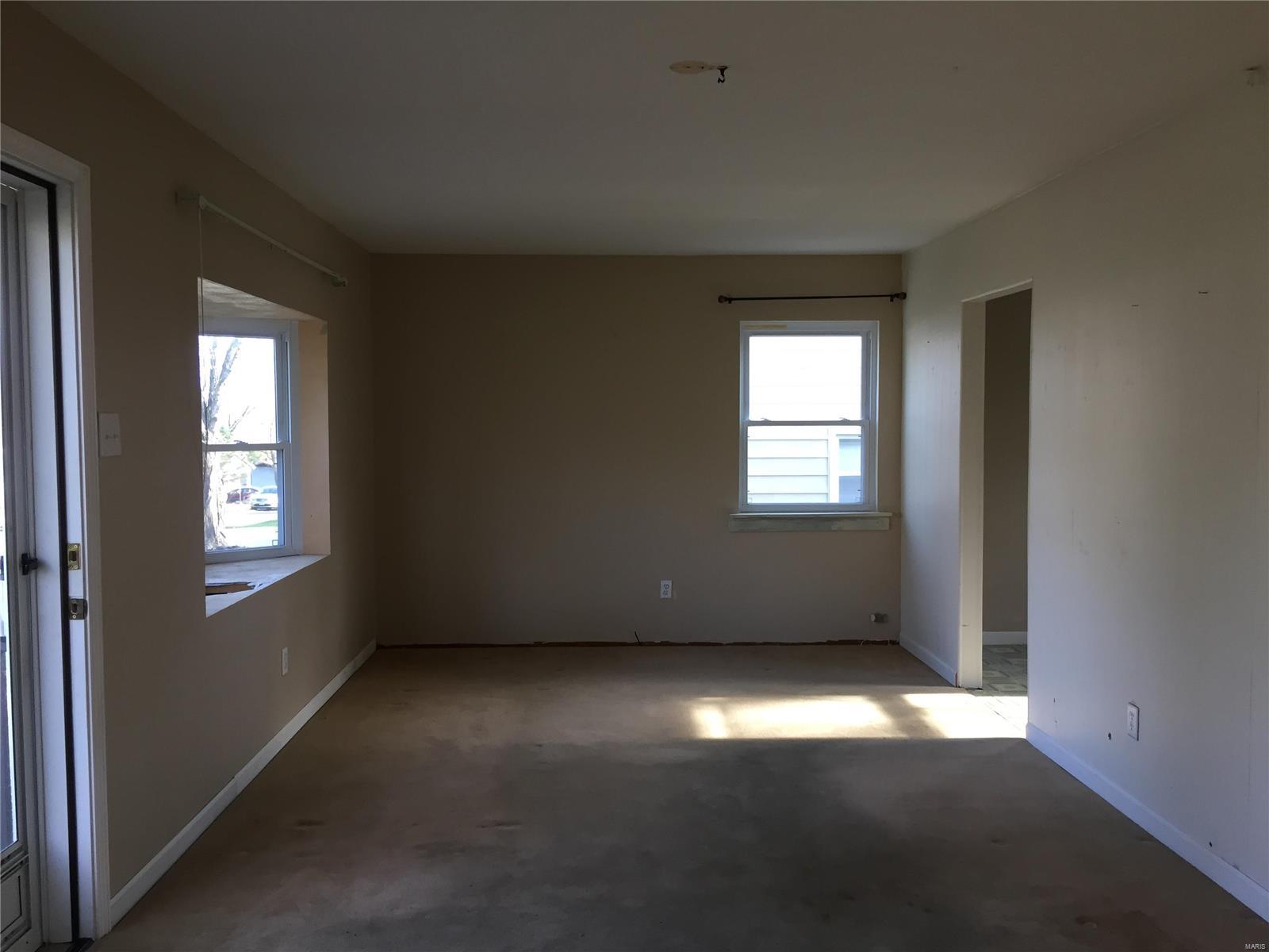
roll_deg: -0.2
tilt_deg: -1.5
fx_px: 1063
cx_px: 634
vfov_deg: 48.2
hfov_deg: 61.7
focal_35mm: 29
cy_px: 476
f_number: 2.2
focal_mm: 4.15
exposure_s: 1/30
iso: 32
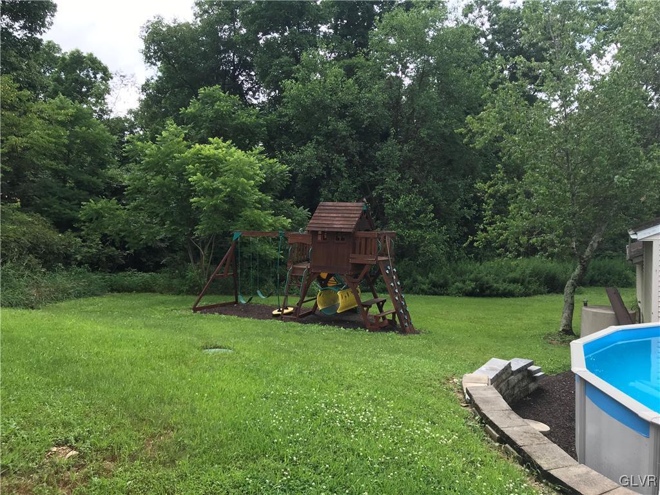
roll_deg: +0.5
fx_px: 534
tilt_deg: -2.7
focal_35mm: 28
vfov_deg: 49.7
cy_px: 248
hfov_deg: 63.4
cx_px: 330
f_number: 1.8
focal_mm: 3.99
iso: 20
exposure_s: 1/424
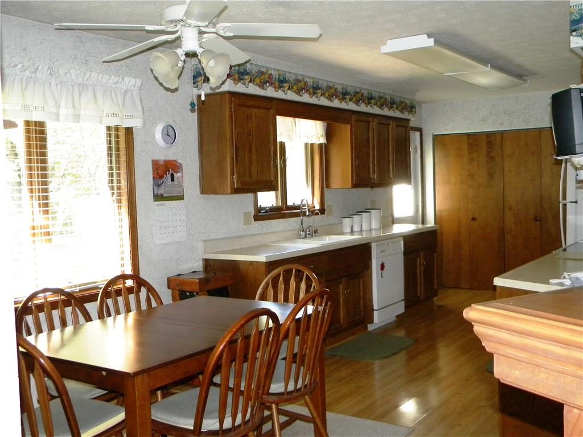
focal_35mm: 36
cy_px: 218
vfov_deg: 39.7
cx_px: 292
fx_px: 606
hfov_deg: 51.4
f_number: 3.7
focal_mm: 6.4
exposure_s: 1/30
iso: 400
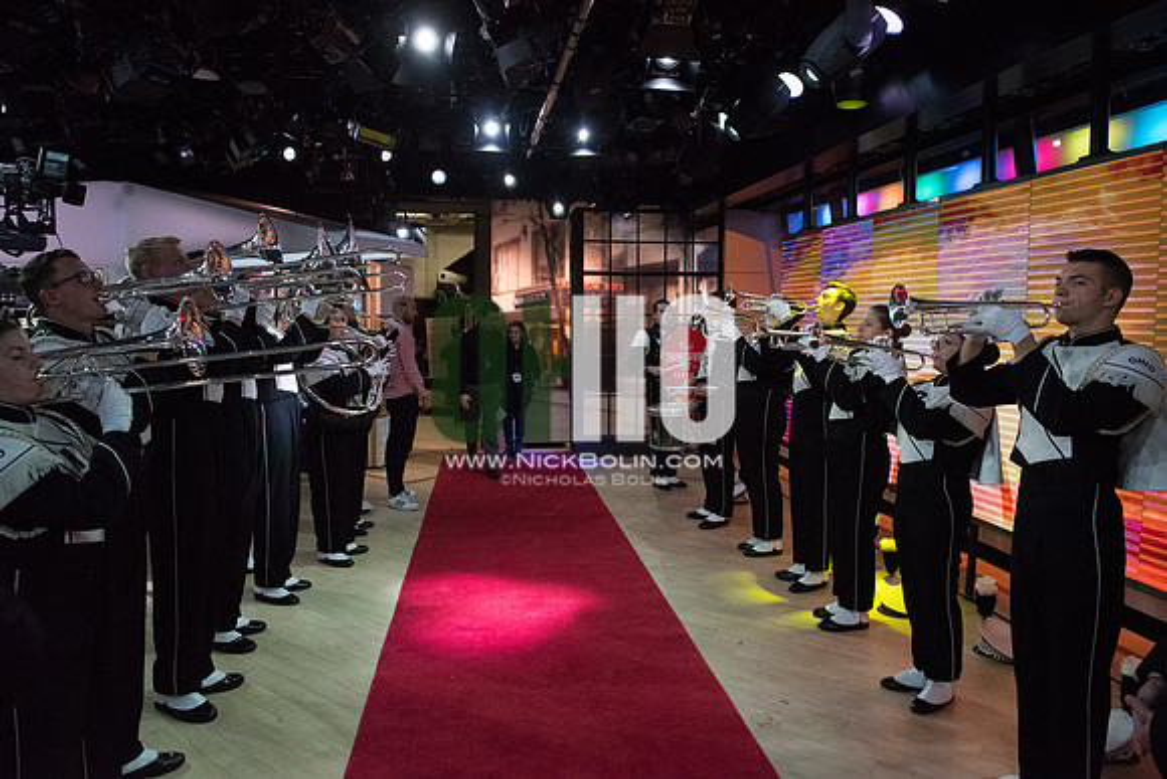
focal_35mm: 24
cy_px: 390
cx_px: 584
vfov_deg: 53.2
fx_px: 778
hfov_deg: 73.7
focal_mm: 24
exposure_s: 1/1250
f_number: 5.6
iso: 12800
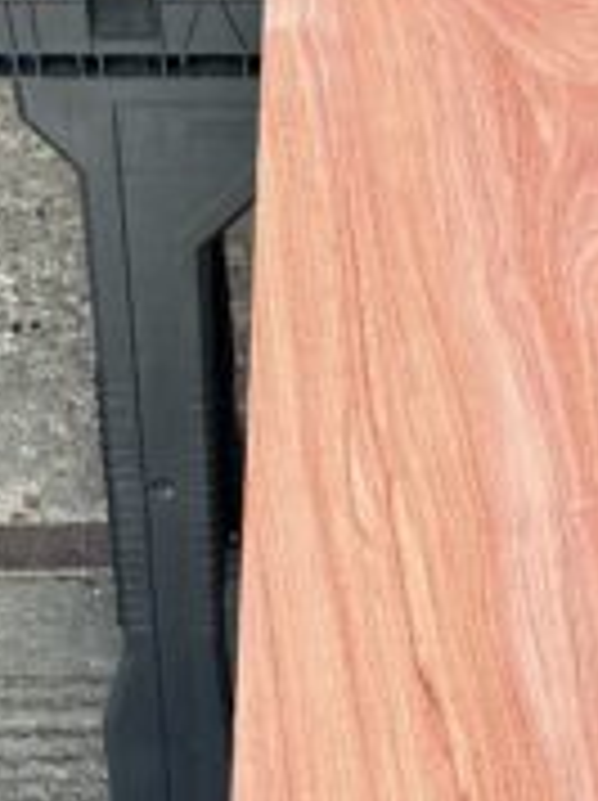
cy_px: 781
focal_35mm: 87
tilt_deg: -62.6
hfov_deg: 16.9
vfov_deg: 21.8
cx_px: 432
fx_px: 2009
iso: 25
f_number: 1.8
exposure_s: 1/120
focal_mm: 3
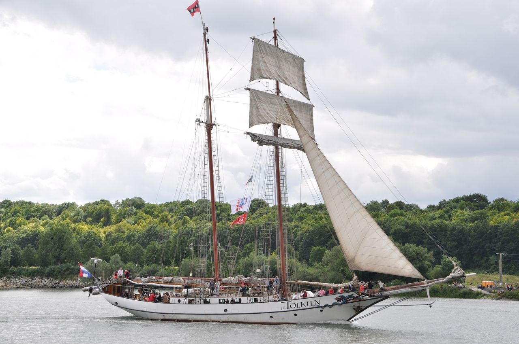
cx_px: 260
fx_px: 1296
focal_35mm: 90
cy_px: 172
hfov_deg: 22.6
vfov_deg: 15.1
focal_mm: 60
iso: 200
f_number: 7.1
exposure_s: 1/250
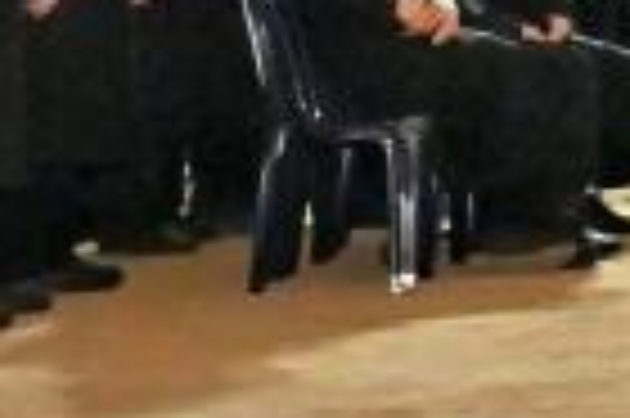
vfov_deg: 5.2
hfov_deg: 7.3
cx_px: 1539
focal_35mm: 263
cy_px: -288
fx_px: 4597
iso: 2000
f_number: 4
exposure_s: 1/160
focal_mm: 24
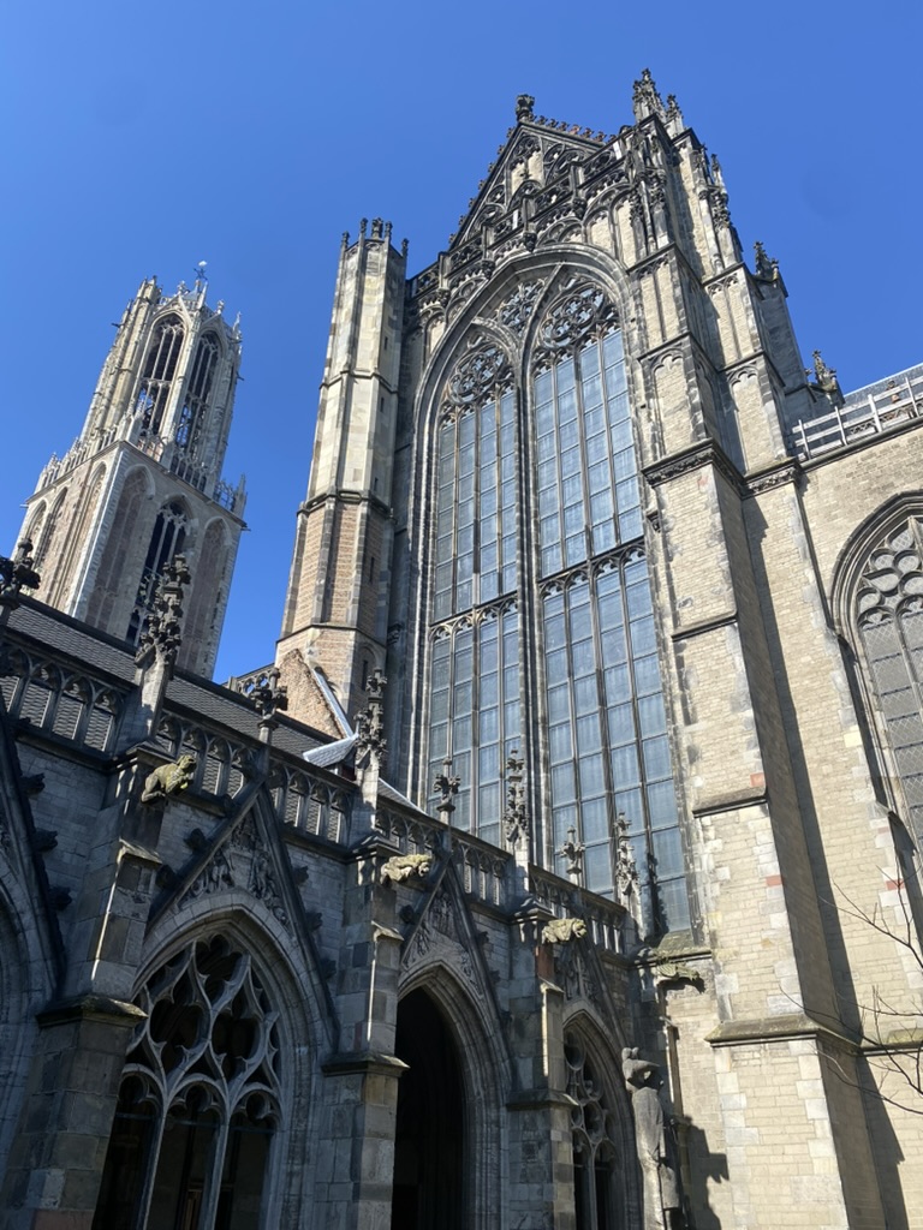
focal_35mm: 26
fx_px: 924
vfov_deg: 67.3
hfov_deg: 53.1
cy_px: 615
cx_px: 462
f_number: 1.8
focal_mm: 4.25
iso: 32
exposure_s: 1/1866
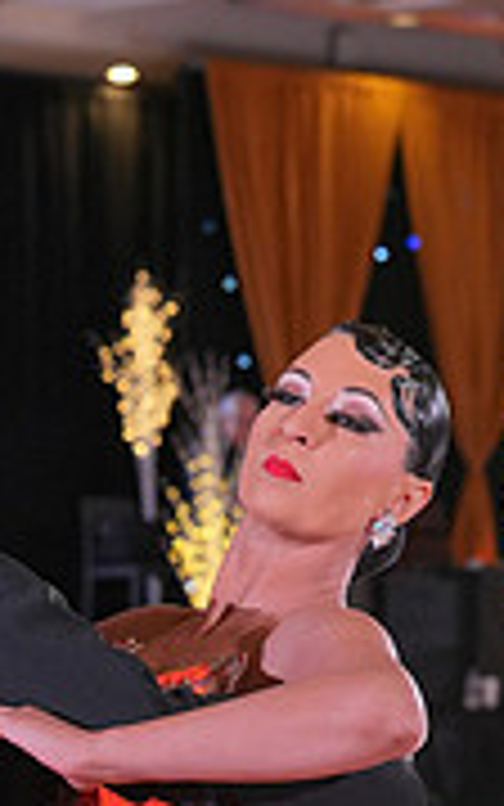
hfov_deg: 7.9
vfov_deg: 12.2
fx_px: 3623
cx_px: 74
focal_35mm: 165
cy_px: 1117
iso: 2000
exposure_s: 1/400
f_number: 4
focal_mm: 50
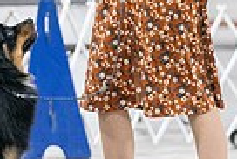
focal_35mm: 528
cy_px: -43
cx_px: -82
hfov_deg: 3.9
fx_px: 3480
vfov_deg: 2.6
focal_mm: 124
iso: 6400
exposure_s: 1/200
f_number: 2.8
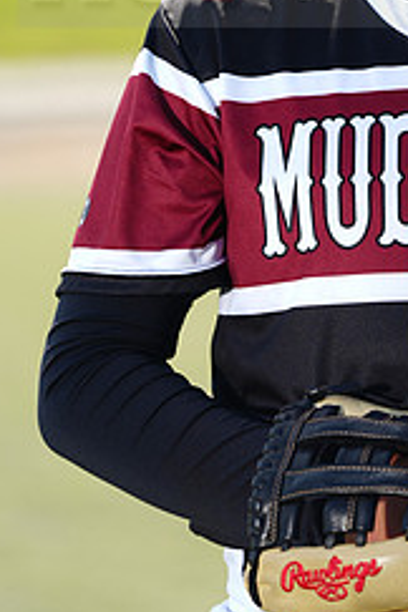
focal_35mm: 477
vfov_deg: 4.3
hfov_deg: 2.9
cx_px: 467
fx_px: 8108
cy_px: -53
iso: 64
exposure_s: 1/250
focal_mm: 200
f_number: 4.5
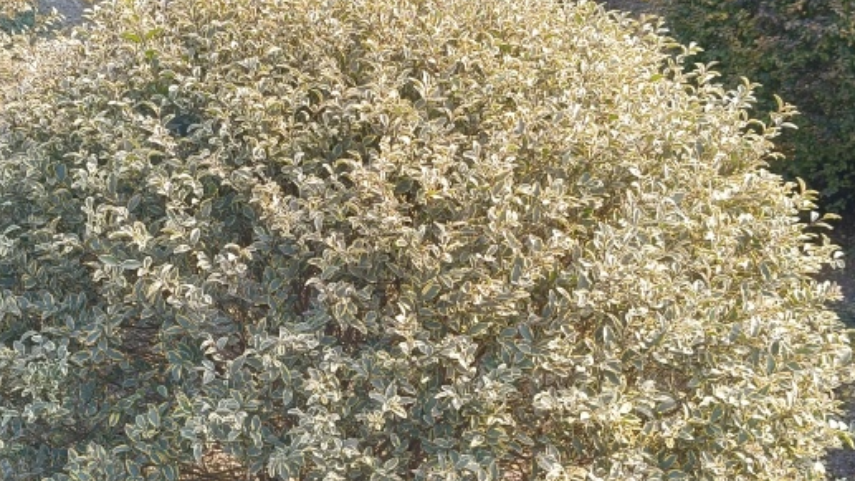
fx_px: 1451
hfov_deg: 32.7
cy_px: 365
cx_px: 341
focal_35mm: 64
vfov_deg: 18.7
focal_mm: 4.84
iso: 80
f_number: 1.8
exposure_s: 1/704
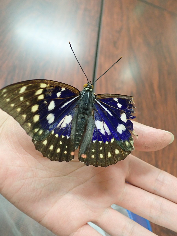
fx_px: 205
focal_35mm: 30
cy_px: 118
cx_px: 88
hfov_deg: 46.8
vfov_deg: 60.0
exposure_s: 1/80
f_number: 2.3
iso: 800
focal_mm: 5.5
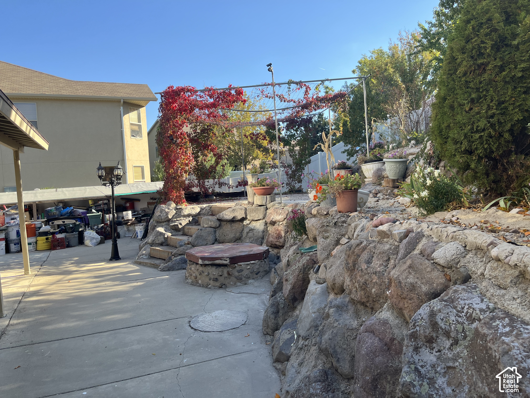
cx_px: 265
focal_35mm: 26
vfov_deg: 53.1
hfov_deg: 67.3
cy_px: 199
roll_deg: +3.7
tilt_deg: -1.5
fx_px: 398
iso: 50
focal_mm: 5.1
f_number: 1.6
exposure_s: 1/676
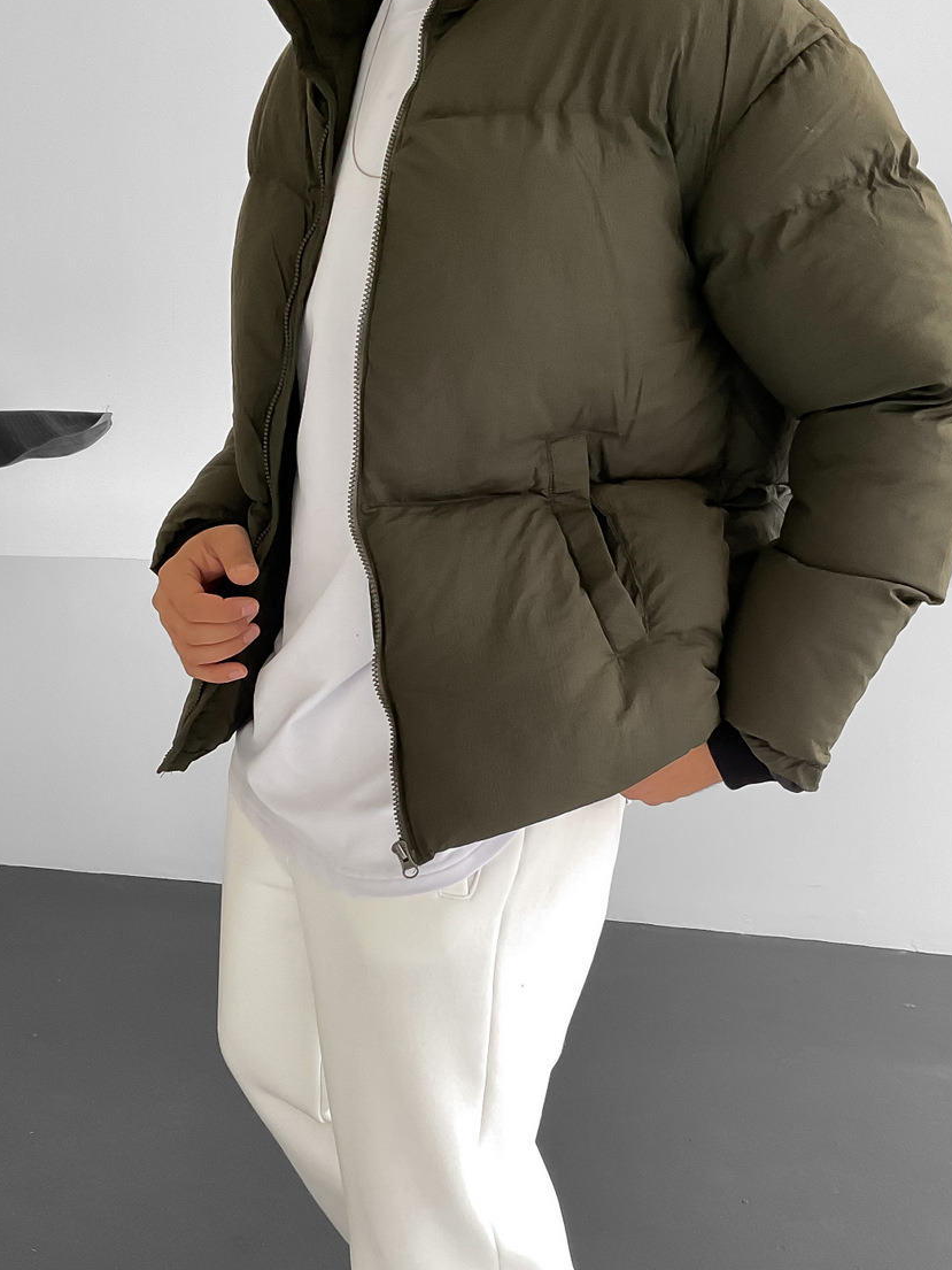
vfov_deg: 44.7
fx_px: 1540
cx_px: 454
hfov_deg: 34.3
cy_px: 691
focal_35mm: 42
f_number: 1.8
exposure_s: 1/115
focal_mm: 3
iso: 64
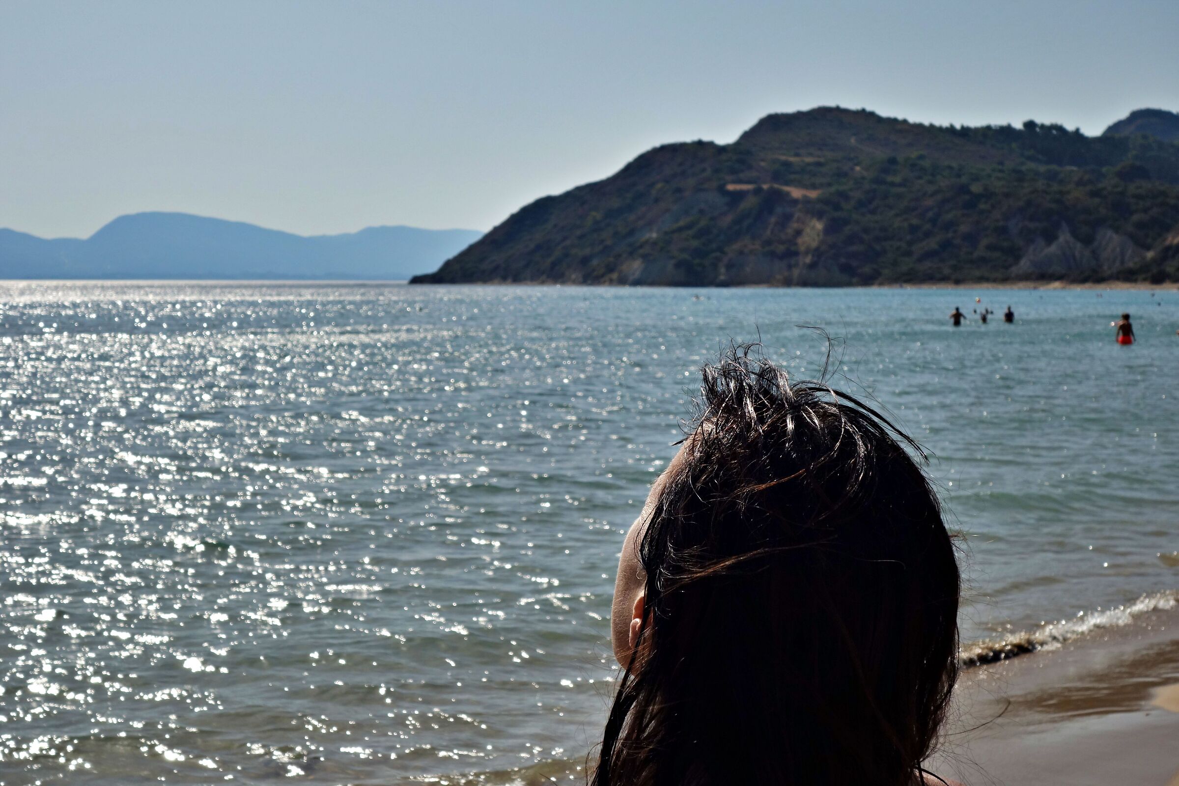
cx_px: 590
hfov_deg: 35.6
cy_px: 393
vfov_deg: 24.2
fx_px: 1834
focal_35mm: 56
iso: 125
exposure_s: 1/800
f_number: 7.1
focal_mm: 20.64
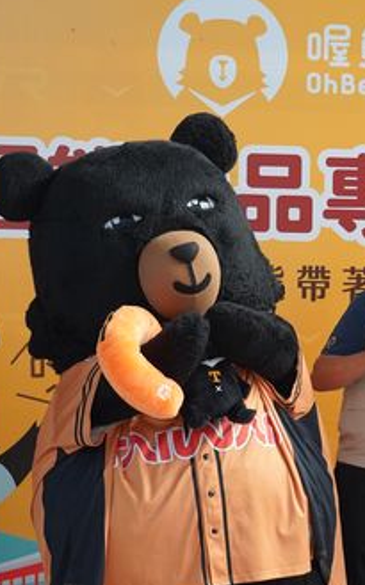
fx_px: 1531
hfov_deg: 13.5
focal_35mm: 96
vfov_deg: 21.6
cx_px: 333
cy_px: 398
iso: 1600
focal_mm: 43
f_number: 4
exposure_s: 1/160
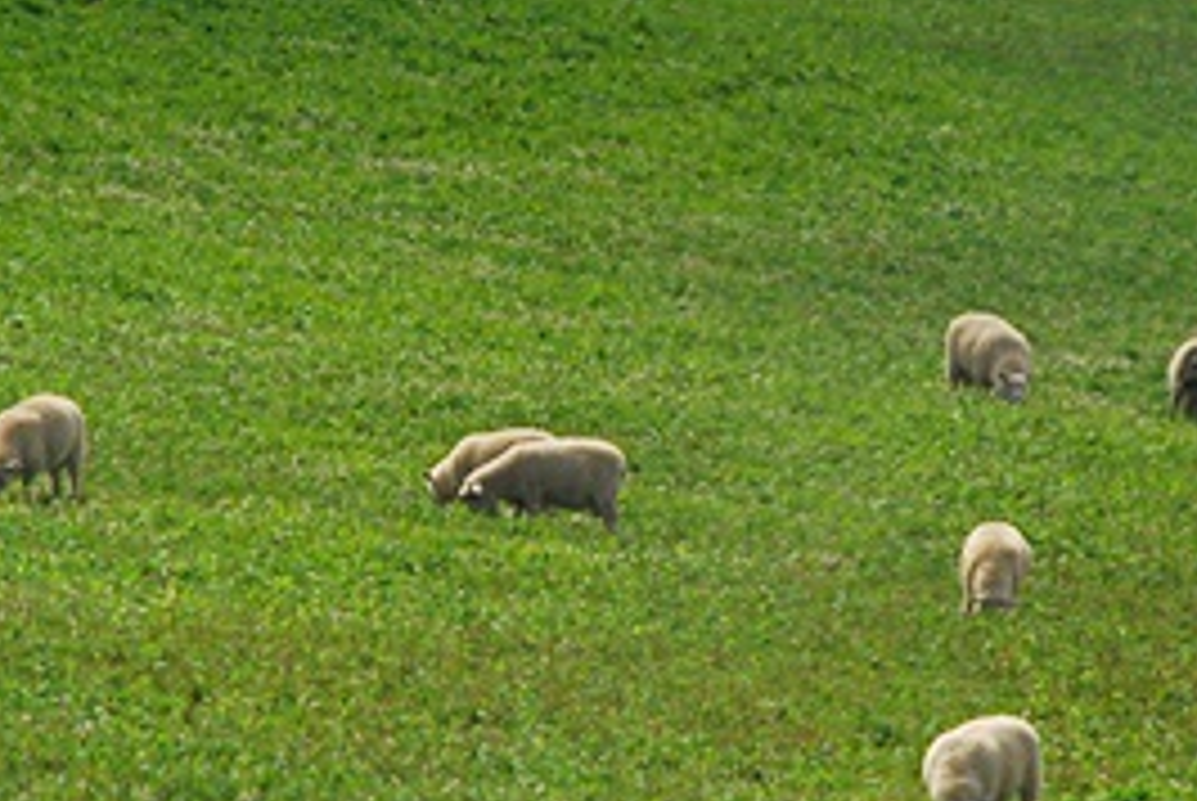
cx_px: 626
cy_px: 454
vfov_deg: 2.3
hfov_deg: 3.4
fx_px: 20288
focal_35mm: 610
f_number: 5.6
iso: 400
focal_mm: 135
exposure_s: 1/1600
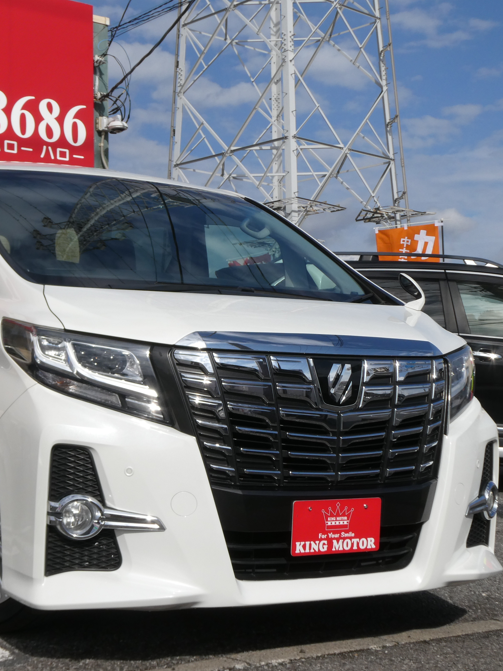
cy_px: 332
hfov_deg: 26.8
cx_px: 139
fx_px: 1046
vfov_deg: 35.5
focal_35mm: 54
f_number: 3.8
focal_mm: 7.2
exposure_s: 1/1600
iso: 80
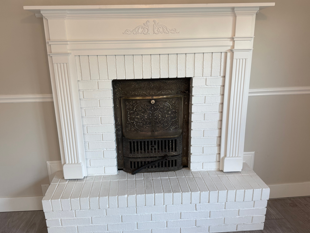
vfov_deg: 49.7
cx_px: 147
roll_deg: +1.9
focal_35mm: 28
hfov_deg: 63.4
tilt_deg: -16.1
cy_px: 123
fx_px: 251
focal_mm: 6.76
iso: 160
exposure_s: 1/120
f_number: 1.78
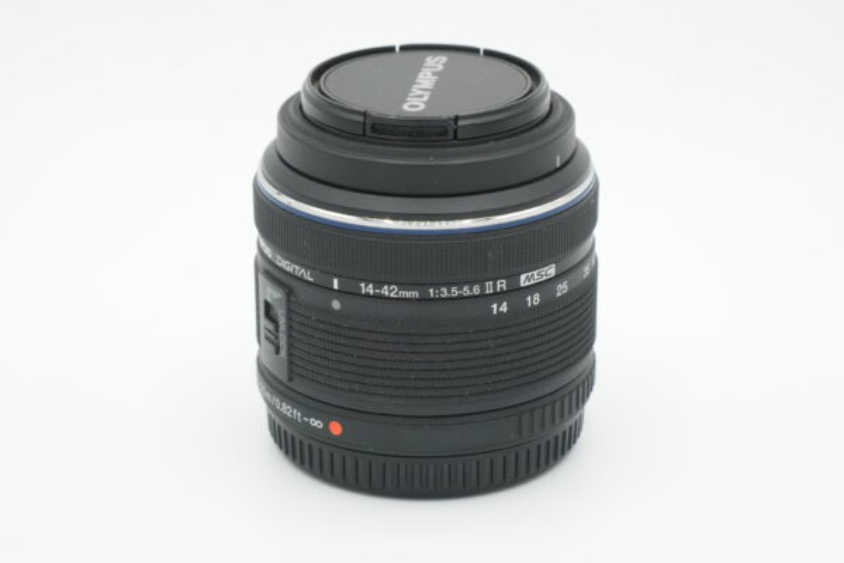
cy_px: 282
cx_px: 422
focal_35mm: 105
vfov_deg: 13.0
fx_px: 2461
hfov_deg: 19.5
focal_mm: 70
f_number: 13
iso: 1000
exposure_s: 1/200
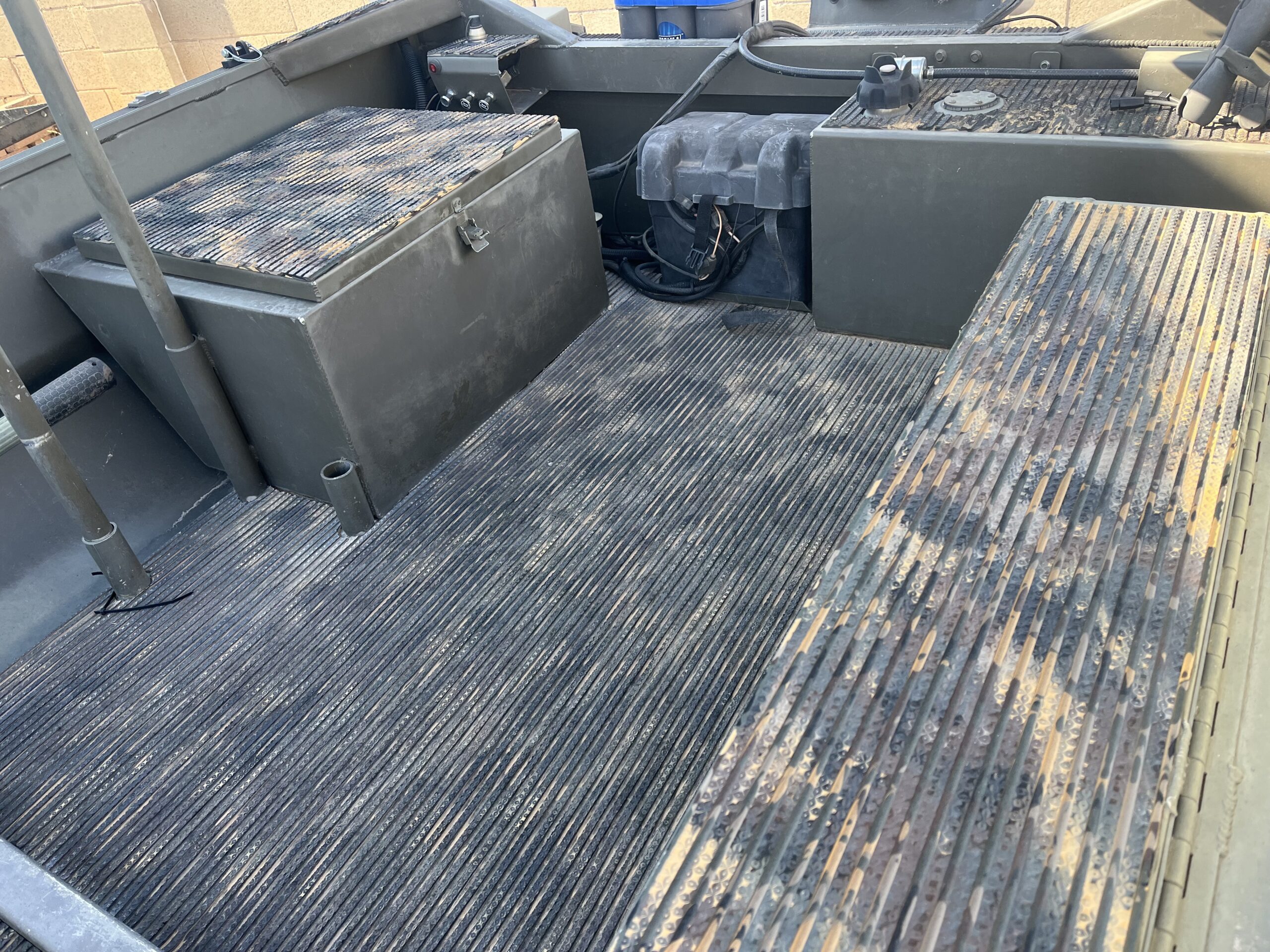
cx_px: 635
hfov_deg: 67.3
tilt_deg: -37.6
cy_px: 476
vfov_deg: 53.1
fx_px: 954
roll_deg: +11.8
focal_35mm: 26
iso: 50
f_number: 1.6
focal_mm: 5.1
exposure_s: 1/318
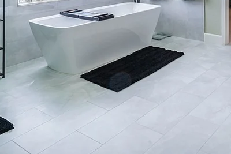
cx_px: 199
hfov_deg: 44.1
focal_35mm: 41
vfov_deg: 28.0
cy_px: -37
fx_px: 263
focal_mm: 16
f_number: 10
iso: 500
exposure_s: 1/60
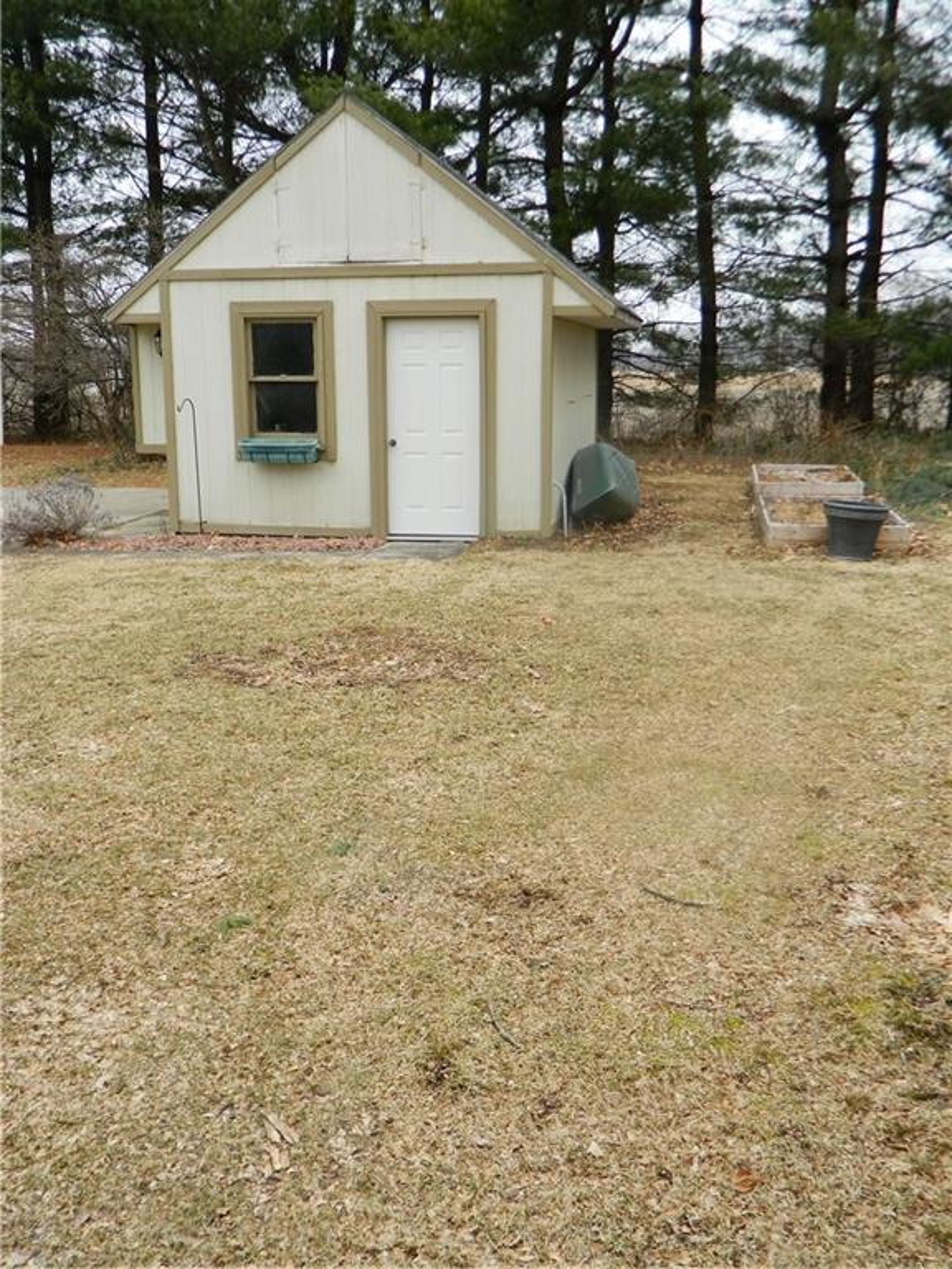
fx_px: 1283
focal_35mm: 35
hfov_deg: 40.7
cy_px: 634
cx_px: 476
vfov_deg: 52.6
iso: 80
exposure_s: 1/160
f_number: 3.3
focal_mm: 6.2
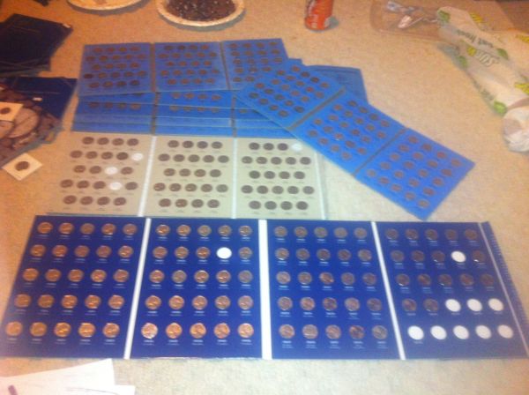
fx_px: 534
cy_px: 198
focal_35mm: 35
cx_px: 264
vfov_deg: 40.6
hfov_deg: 52.7
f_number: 2.8
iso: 250
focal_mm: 3.85
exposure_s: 1/15
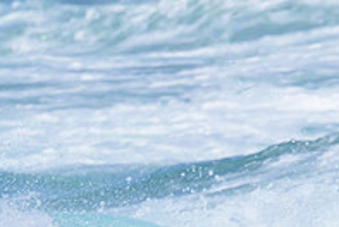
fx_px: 30131
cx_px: -215
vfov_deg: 0.4
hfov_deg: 0.6
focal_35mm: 3195
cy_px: 385
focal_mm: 800
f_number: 16
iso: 1100
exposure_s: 1/2000
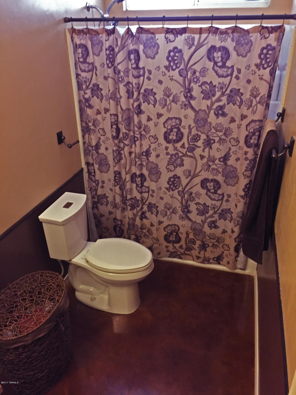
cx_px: 148
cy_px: 198
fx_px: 331
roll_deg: +0.3
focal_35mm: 29
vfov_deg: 61.7
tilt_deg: -27.3
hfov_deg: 48.2
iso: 250
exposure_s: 1/17
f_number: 2.2
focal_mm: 4.15
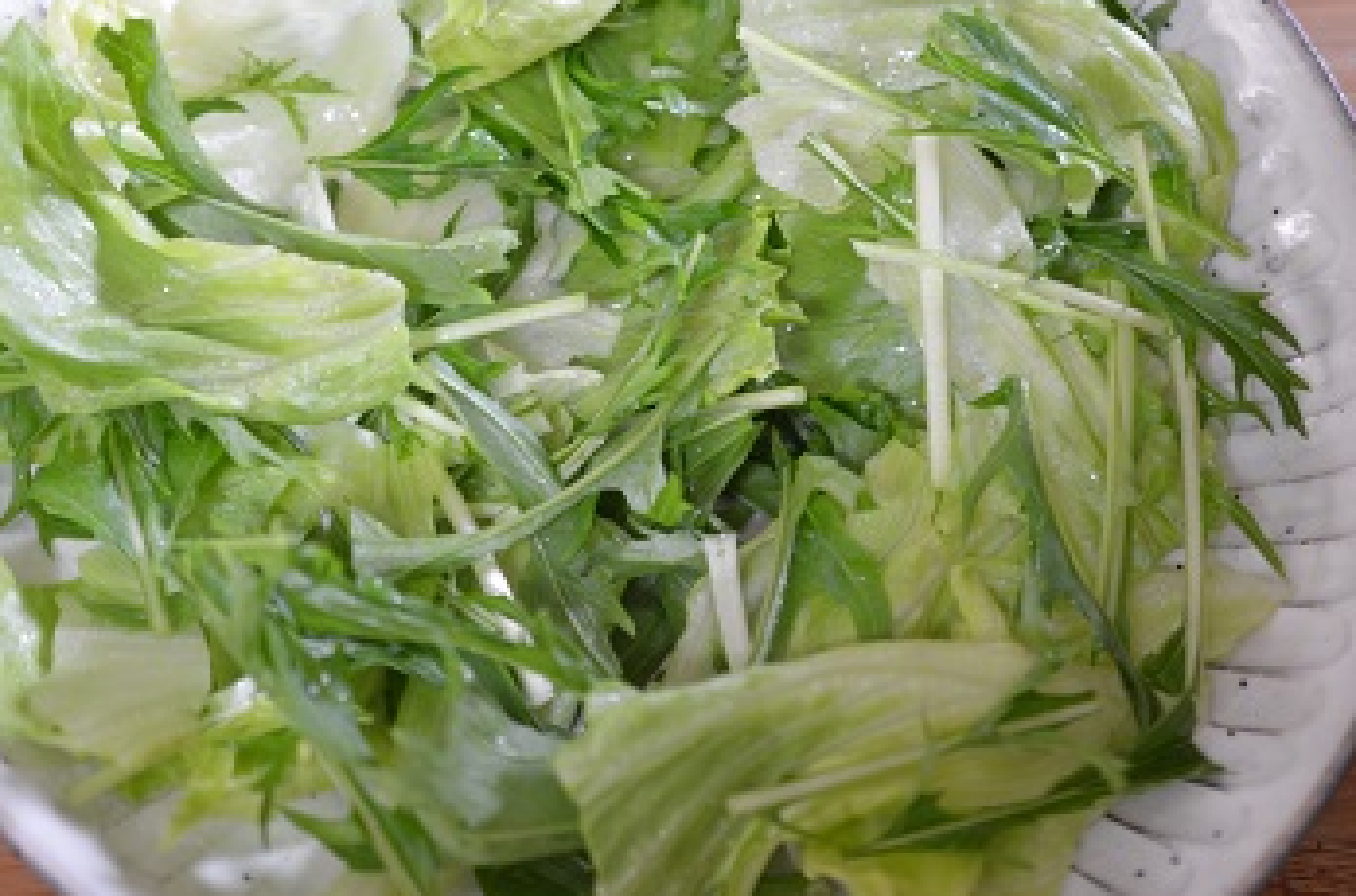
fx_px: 2592
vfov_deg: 19.6
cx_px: 608
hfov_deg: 29.3
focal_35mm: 69
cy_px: 442
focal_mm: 40
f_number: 3
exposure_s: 1/3
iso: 100
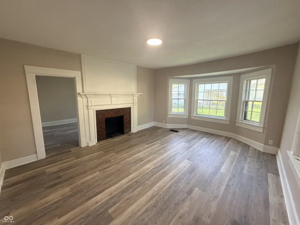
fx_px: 121
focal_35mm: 14
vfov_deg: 85.7
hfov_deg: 102.1
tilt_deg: -8.5
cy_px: 112
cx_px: 150
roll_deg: -0.6
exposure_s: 1/120
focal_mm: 2.22
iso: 250
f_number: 2.2
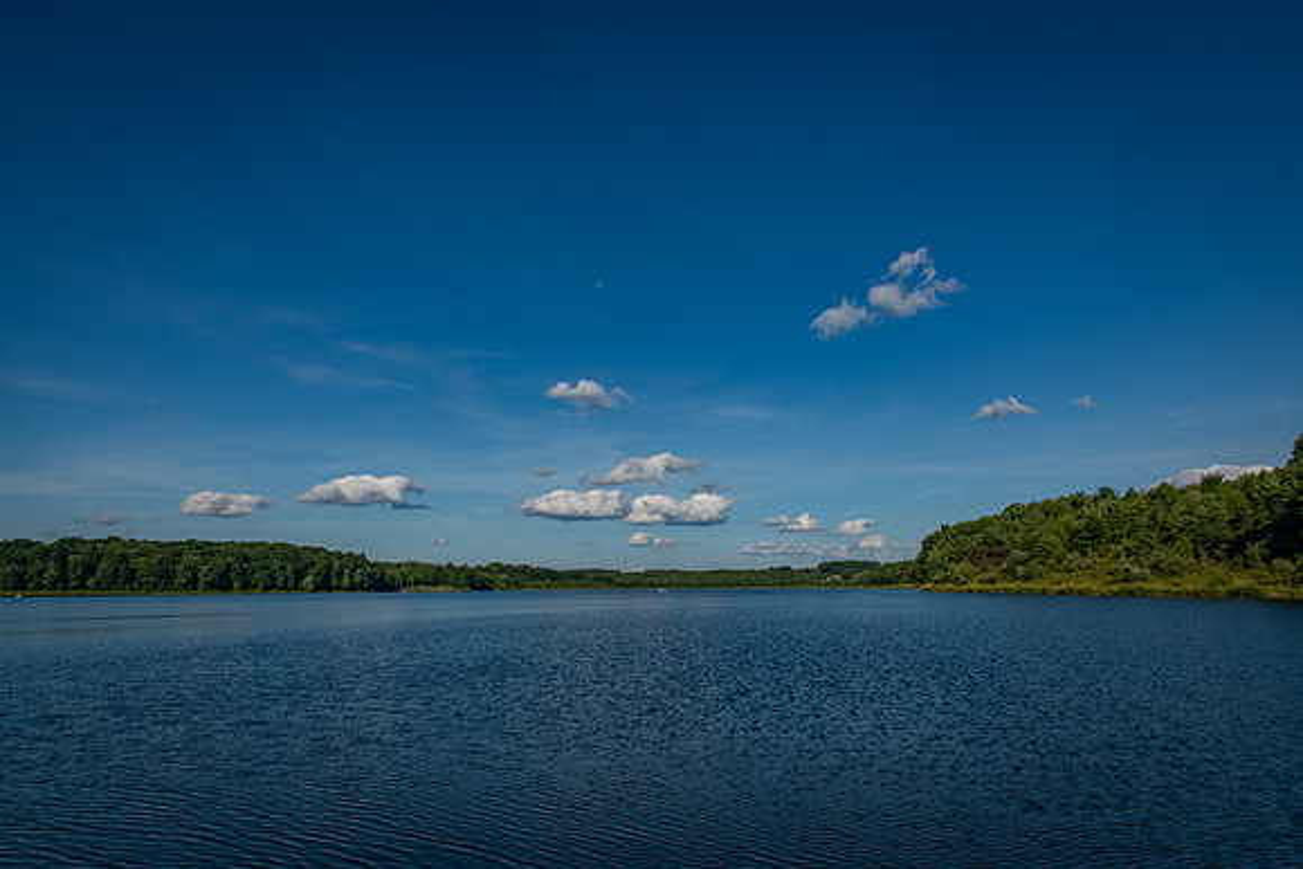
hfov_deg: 71.4
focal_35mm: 25
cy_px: 453
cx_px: 677
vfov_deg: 51.2
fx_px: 906
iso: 125
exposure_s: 1/320
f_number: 13
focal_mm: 24
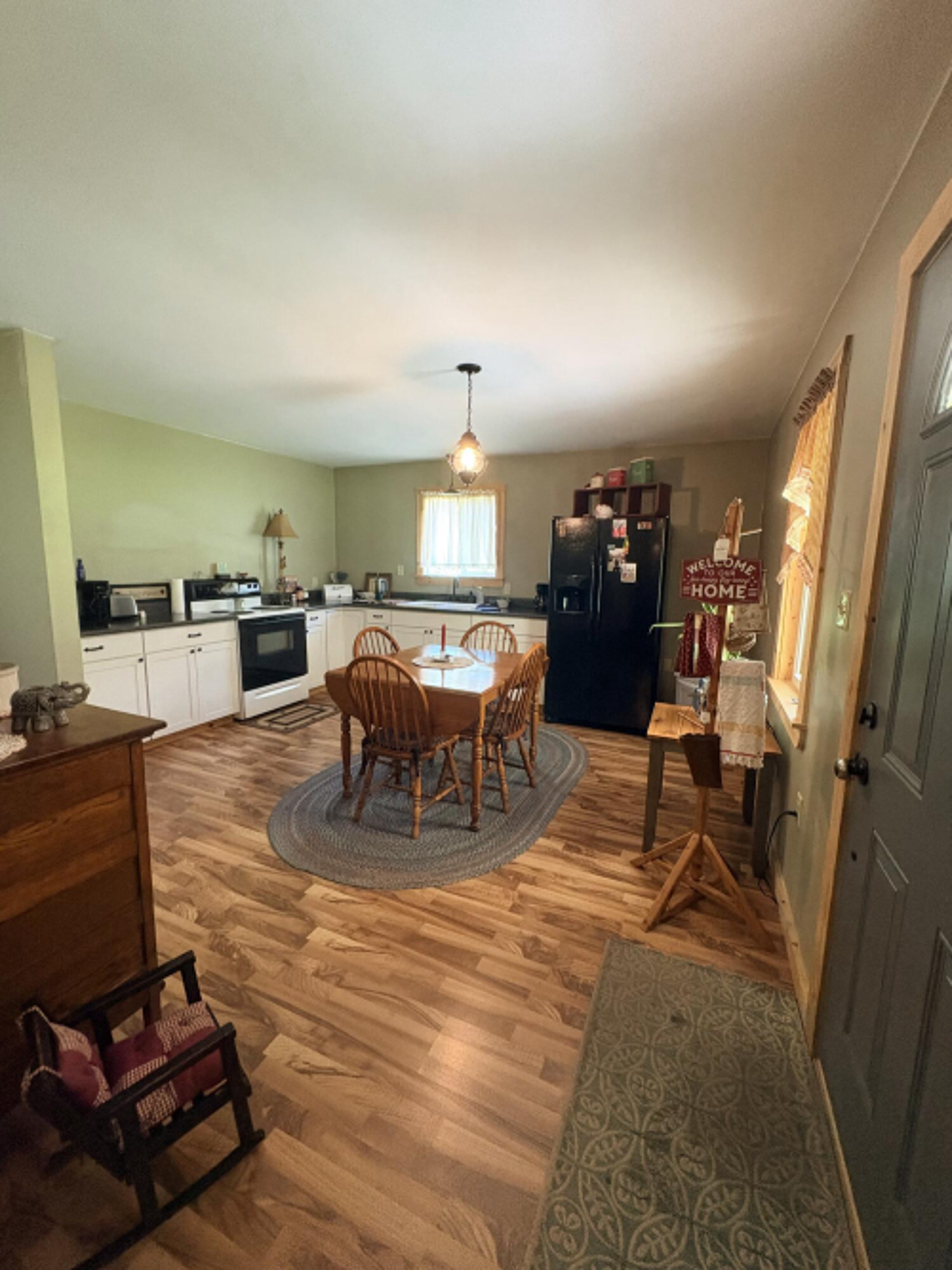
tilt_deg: -7.5
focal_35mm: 14
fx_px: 514
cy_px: 635
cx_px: 476
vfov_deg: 102.1
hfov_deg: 85.7
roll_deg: -1.0
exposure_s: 1/60
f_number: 2.2
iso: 500
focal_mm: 2.22
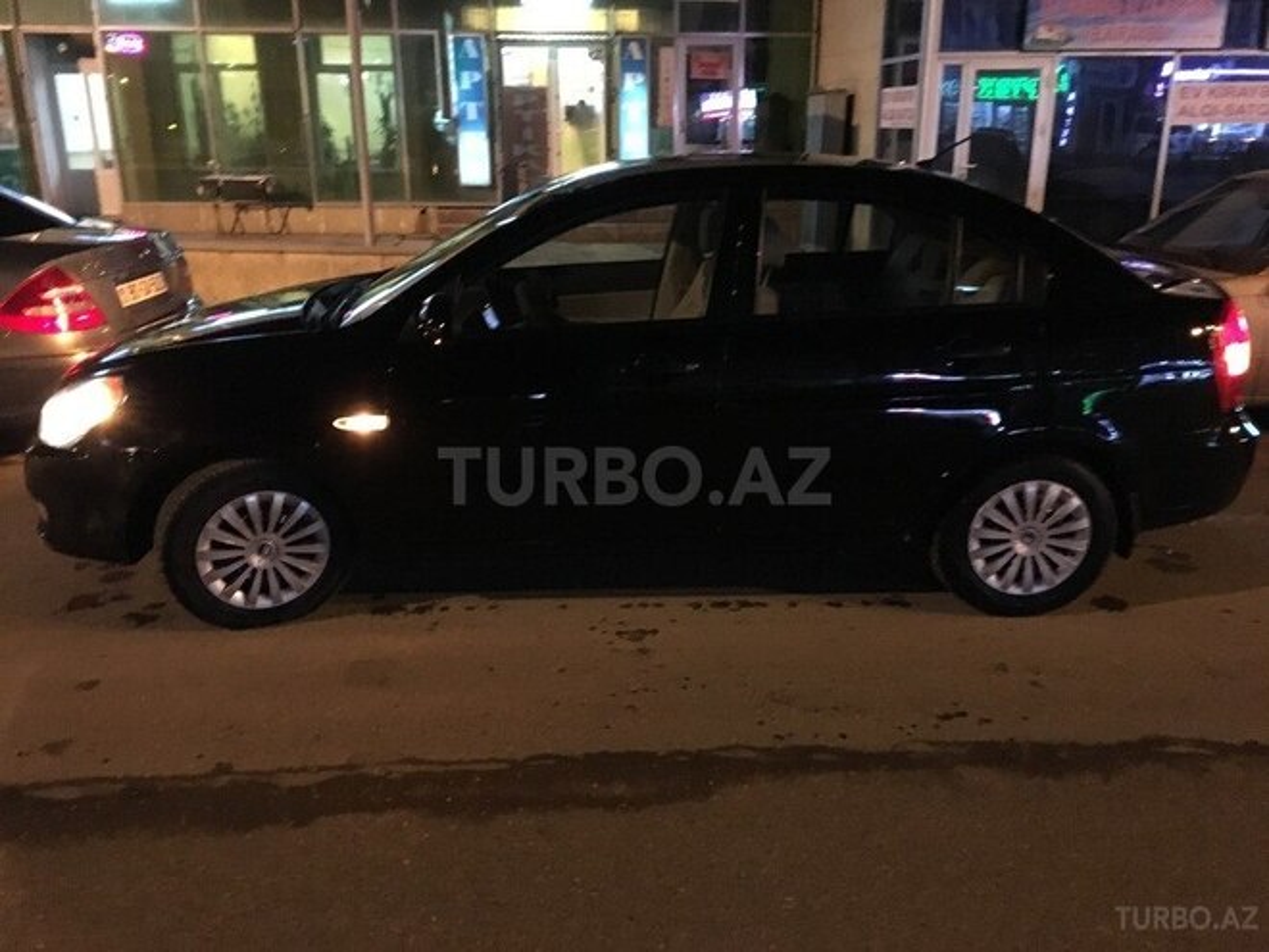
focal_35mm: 29
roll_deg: +1.4
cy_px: 476
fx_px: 1063
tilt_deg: -17.4
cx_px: 634
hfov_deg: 61.7
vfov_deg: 48.2
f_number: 2.2
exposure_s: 1/17
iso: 1000
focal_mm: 4.15
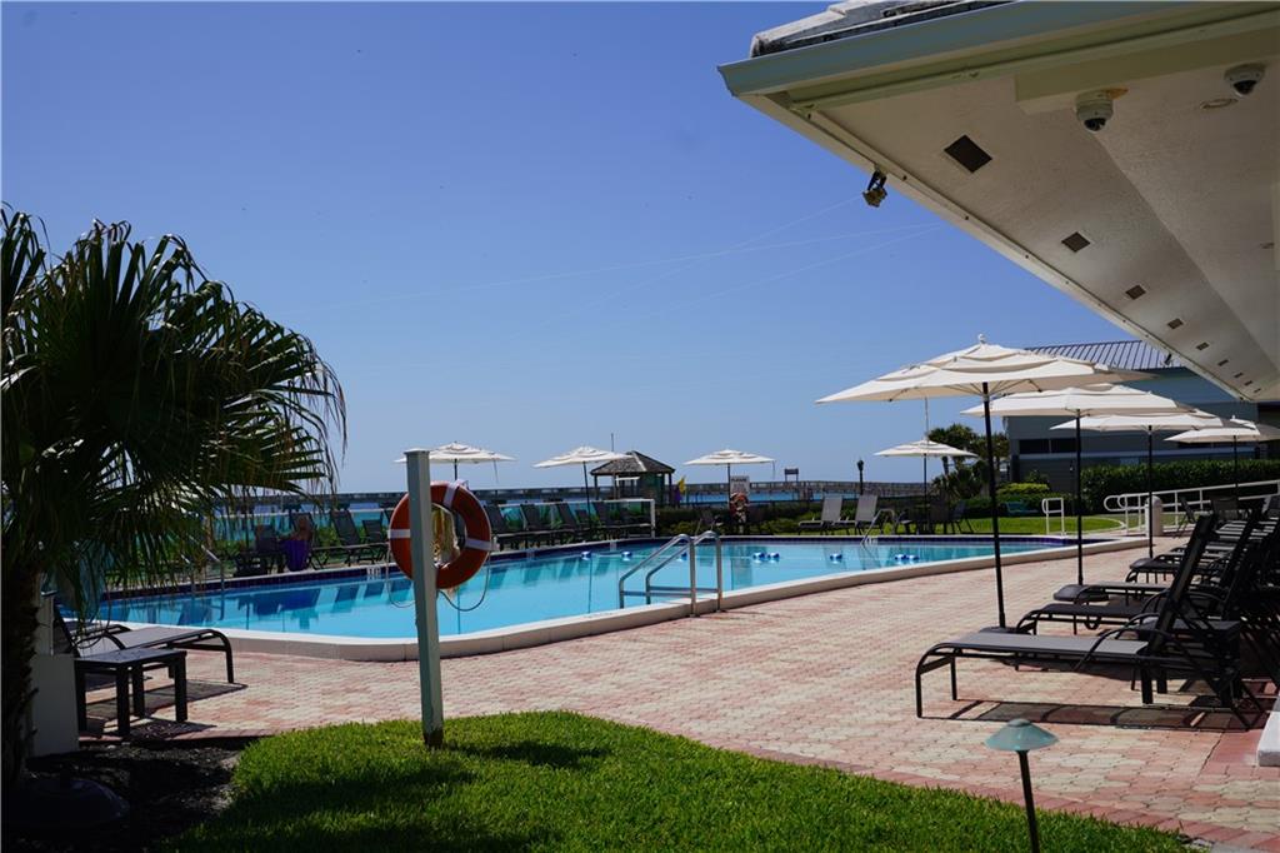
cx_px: 640
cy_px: 426
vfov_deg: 37.8
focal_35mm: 35
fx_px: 1244
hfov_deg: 54.4
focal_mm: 35
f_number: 5
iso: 100
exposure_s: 1/1250
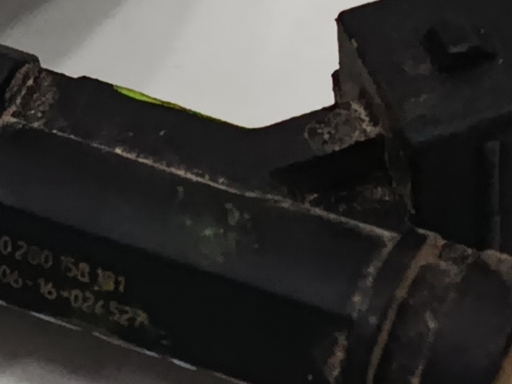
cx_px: 261
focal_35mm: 189
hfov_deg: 10.5
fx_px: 2795
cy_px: 409
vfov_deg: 7.8
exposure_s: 1/100
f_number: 1.7
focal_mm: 5.24
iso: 848
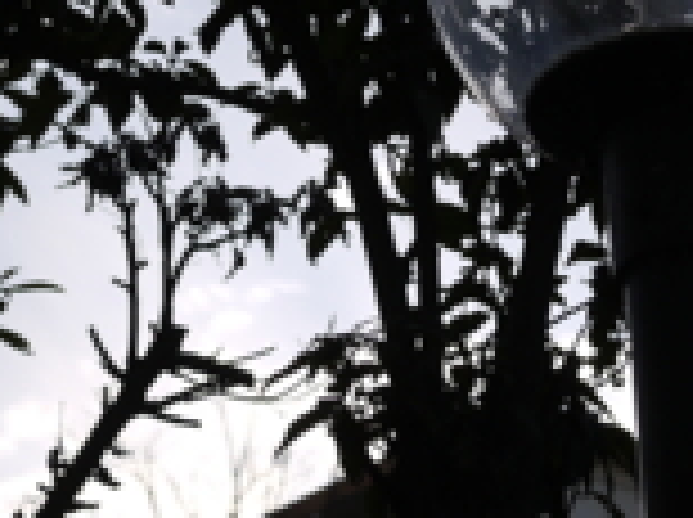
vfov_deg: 13.7
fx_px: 2079
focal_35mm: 104
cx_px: 302
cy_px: -140
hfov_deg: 18.9
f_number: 2.8
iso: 100
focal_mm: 20
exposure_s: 1/1600
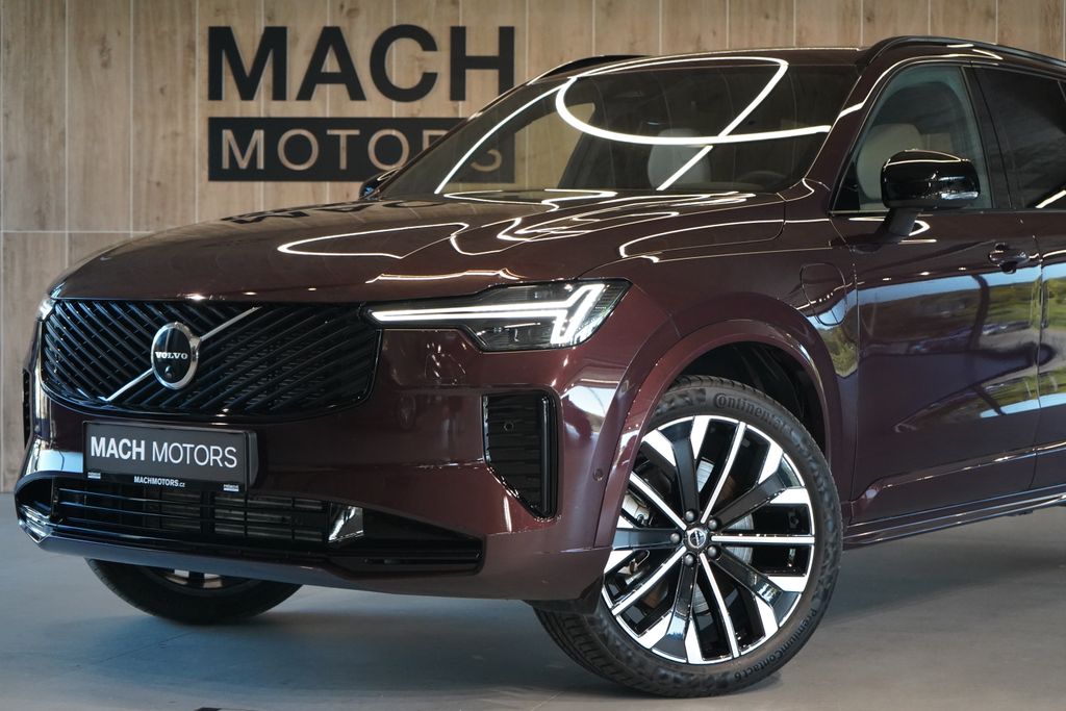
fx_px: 2073
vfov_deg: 19.5
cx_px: 533
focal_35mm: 70
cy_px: 356
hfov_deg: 28.8
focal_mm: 70
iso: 5000
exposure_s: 1/160
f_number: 5.6
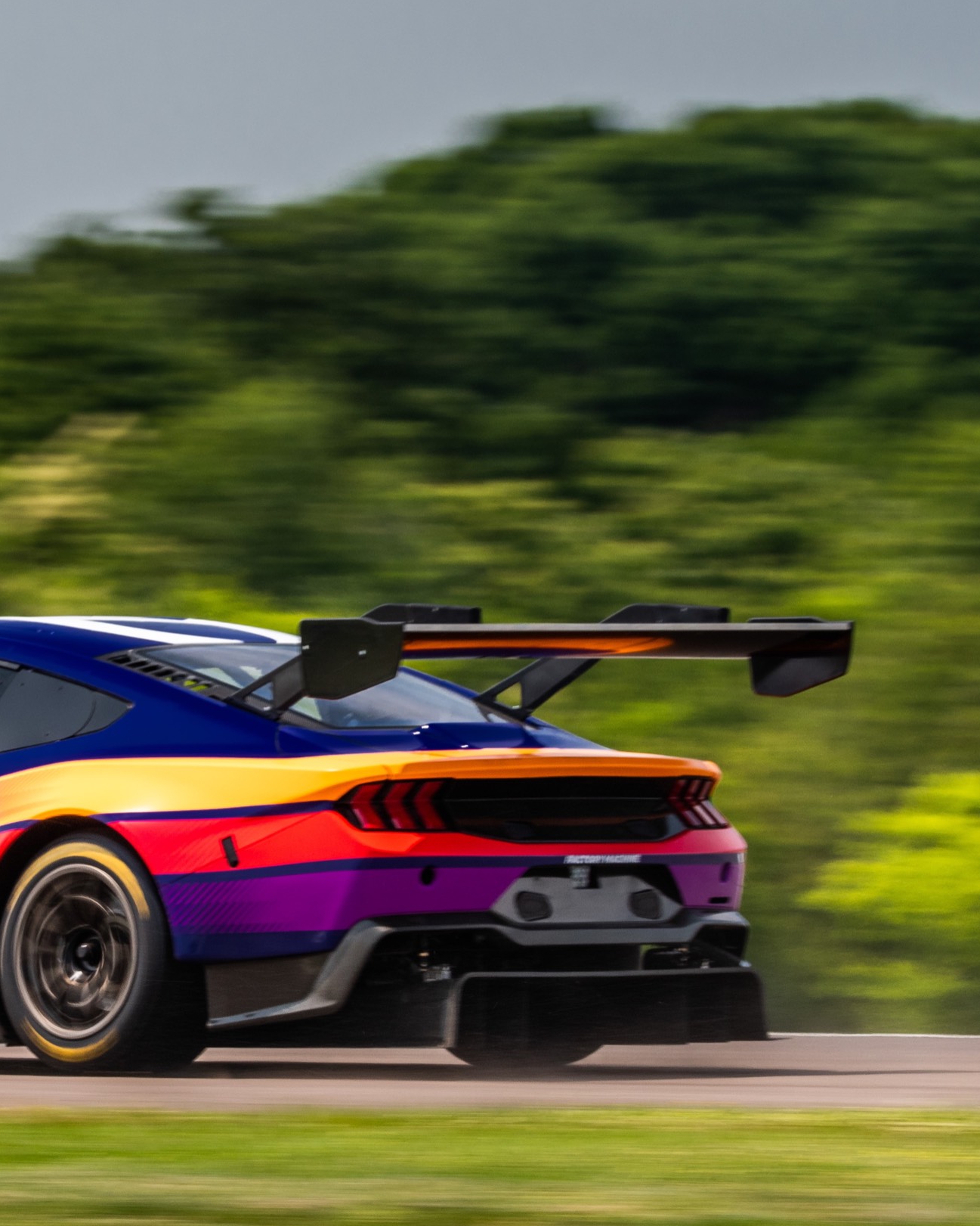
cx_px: 8
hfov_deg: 3.1
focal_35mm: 495
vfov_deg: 3.9
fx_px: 17945
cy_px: 621
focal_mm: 190
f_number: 9
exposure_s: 1/100
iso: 100
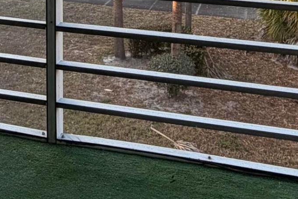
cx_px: 147
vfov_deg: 19.7
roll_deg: -0.5
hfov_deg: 32.4
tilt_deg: -6.2
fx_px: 513
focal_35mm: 62
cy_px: -78
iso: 64
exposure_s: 1/121
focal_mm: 2.22
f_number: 2.2
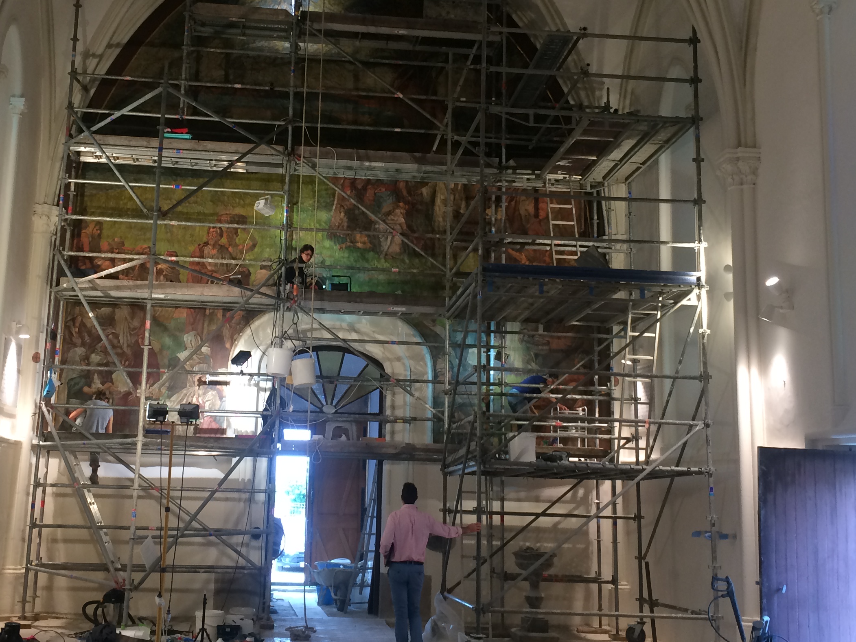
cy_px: 256
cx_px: 373
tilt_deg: +12.2
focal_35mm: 45
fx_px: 1113
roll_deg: -2.3
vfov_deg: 32.1
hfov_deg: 42.0
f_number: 2.2
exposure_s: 1/33
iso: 50
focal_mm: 4.15
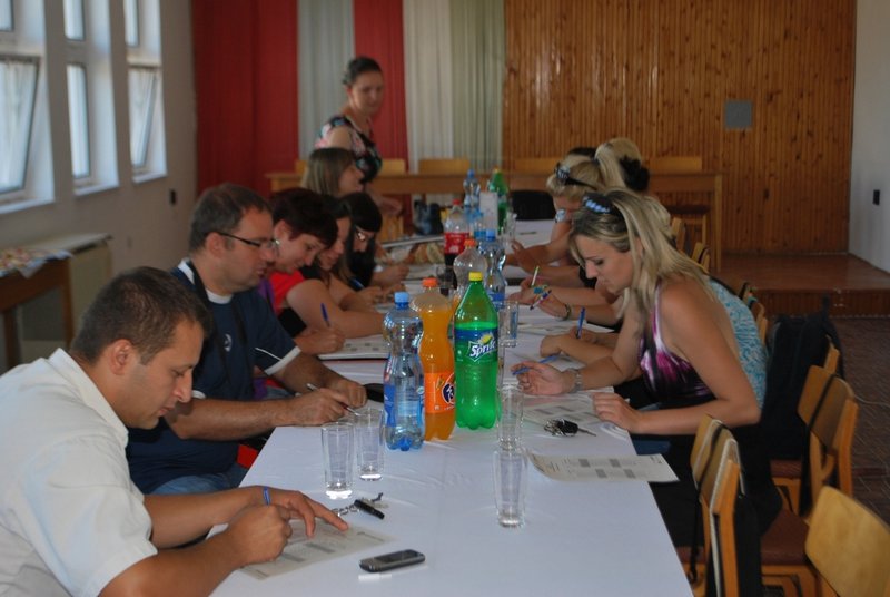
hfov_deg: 35.0
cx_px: 445
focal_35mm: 57
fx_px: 1411
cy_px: 298
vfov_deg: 23.9
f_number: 5.3
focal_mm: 38
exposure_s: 1/60
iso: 200
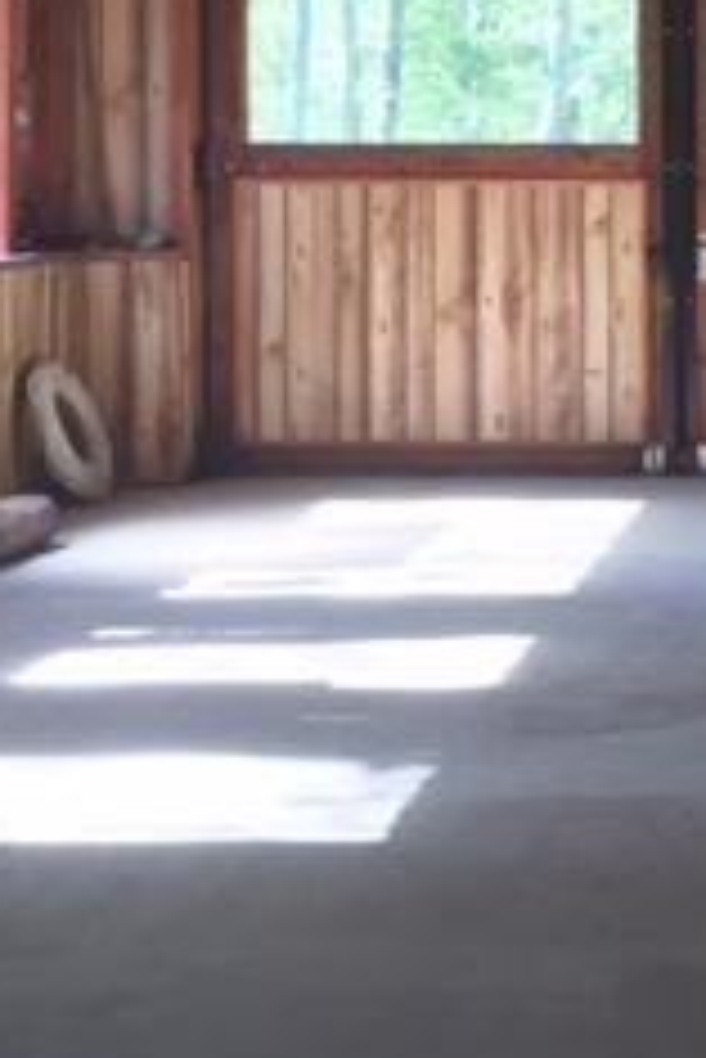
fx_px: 2408
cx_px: 836
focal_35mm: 82
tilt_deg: -0.5
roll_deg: -0.1
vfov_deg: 24.3
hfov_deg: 16.1
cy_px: 189
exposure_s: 1/30
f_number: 2.2
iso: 50
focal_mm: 4.15
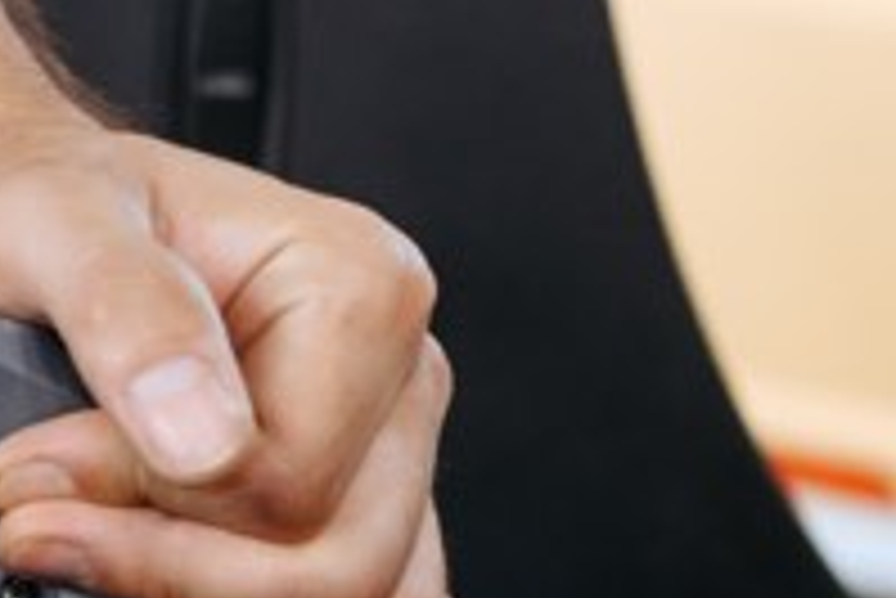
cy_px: 850
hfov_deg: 10.6
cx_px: 63
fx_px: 4807
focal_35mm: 193
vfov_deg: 7.0
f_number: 2.8
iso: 560
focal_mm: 35
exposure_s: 1/60
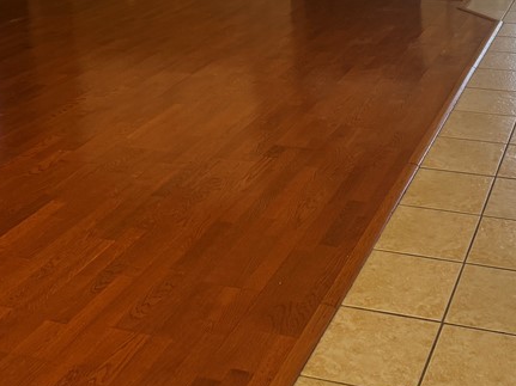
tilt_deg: -11.5
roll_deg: +1.7
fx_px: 849
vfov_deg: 24.0
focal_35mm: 57
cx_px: 345
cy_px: -39
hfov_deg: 33.5
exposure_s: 1/121
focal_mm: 6.76
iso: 160
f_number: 1.78
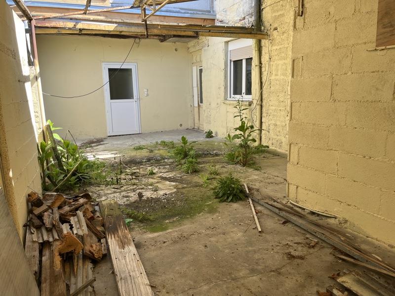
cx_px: 198
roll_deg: +1.1
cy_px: 148
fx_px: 297
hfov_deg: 67.3
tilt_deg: -11.2
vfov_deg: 53.1
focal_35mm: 26
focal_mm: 5.1
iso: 50
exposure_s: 1/433
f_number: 1.6
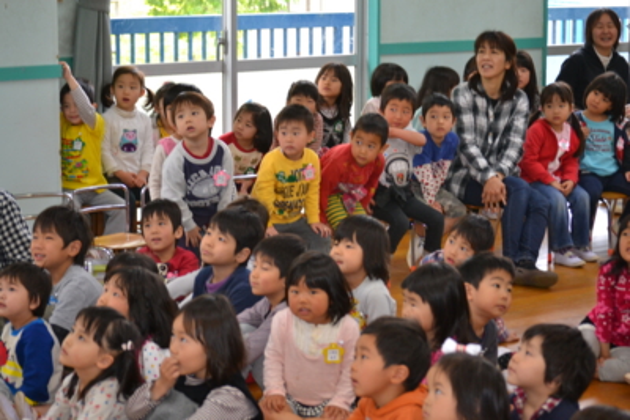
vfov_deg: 16.6
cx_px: 315
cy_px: 210
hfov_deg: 24.6
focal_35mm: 82
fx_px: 1444
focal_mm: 55
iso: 720
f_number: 4.2
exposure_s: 1/60
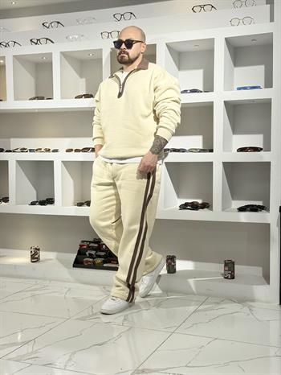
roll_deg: -0.3
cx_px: 140
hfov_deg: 30.3
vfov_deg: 39.6
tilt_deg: -2.7
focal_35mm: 48
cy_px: 188
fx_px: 519
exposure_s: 1/242
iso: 100
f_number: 1.78
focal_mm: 6.76
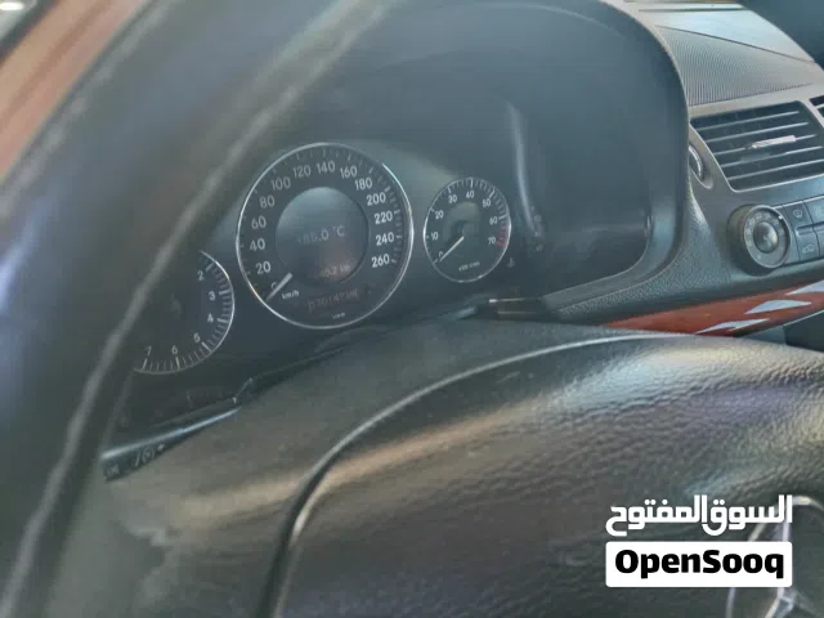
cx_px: 412
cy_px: 309
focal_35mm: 25
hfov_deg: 69.4
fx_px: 595
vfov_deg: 54.9
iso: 324
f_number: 1.8
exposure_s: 1/25
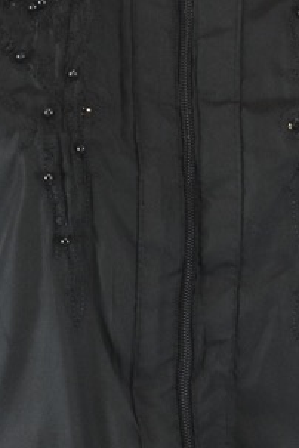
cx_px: 80
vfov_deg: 10.1
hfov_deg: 6.7
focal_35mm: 204
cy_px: 281
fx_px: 2541
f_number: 16
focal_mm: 38
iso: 1600
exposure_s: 1/30
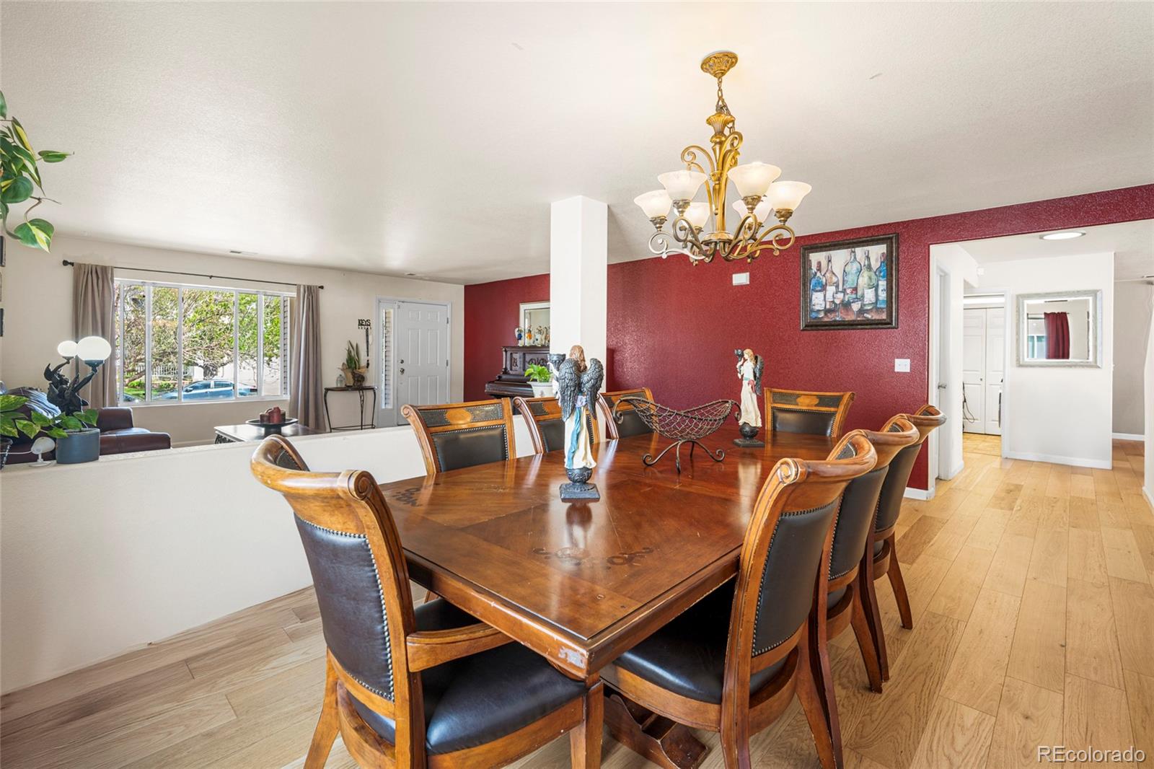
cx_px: 577
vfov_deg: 72.0
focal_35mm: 16
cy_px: 384
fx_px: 529
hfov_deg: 95.0
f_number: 6.3
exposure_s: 1/6
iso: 320
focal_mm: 16.5
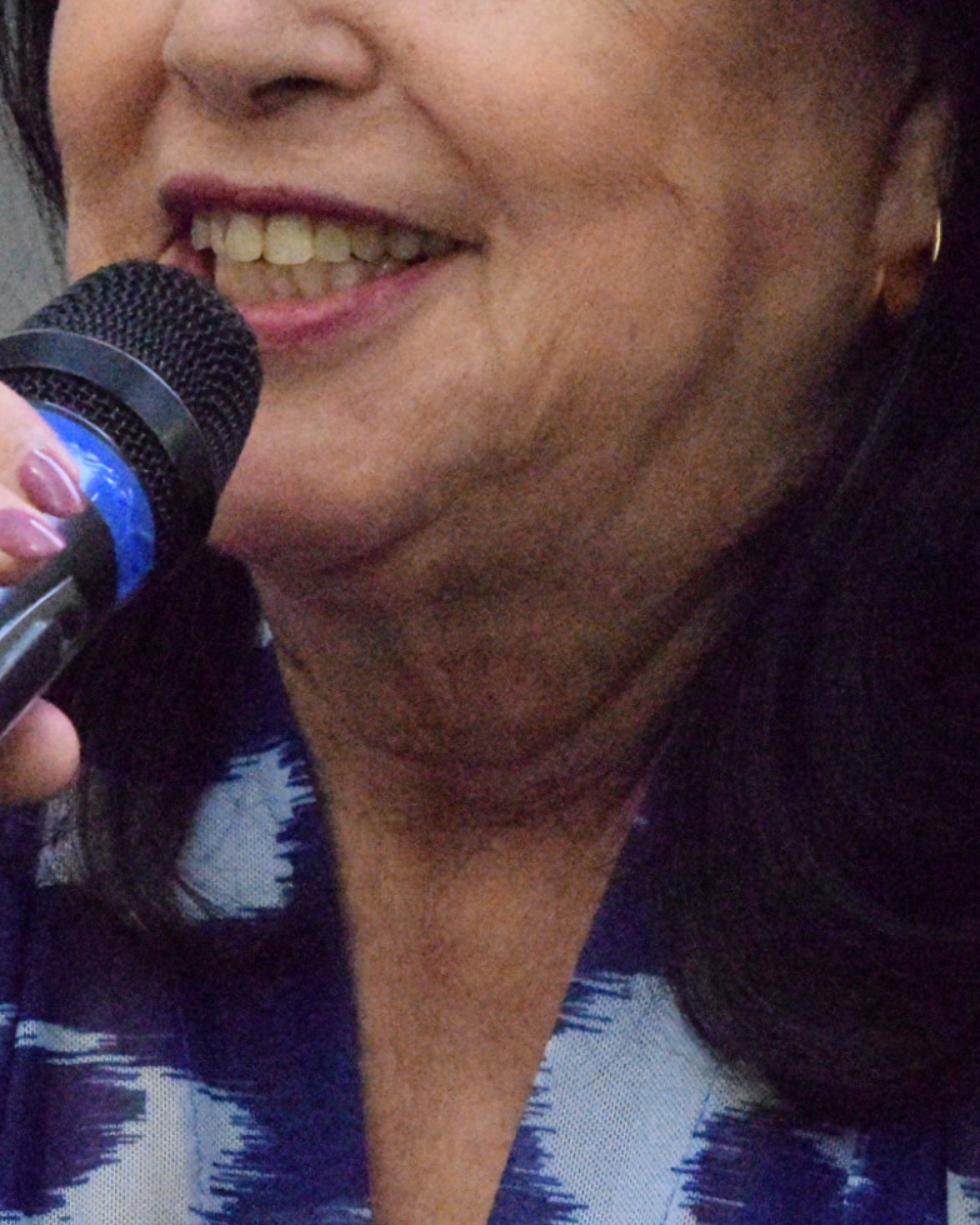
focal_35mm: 473
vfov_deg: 4.1
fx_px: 17149
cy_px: 226
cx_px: 118
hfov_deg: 3.3
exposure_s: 1/250
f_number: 8
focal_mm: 110
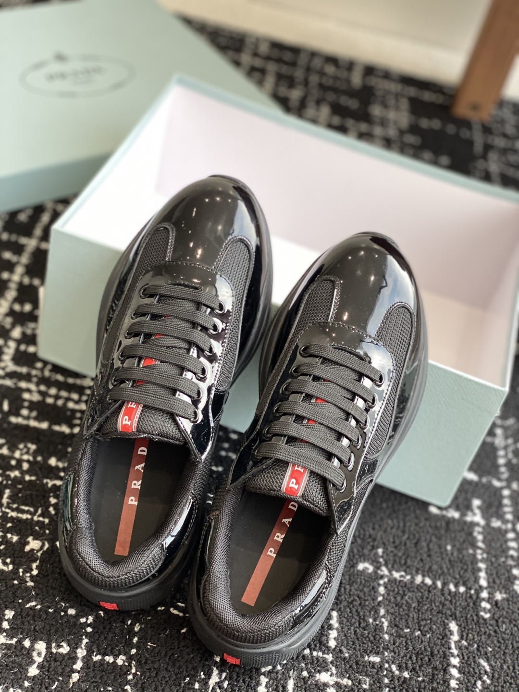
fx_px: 1040
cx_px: 260
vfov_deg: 36.8
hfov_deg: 28.0
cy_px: 346
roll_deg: -18.3
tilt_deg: -39.1
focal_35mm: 52
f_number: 2
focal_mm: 6
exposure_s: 1/122
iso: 40
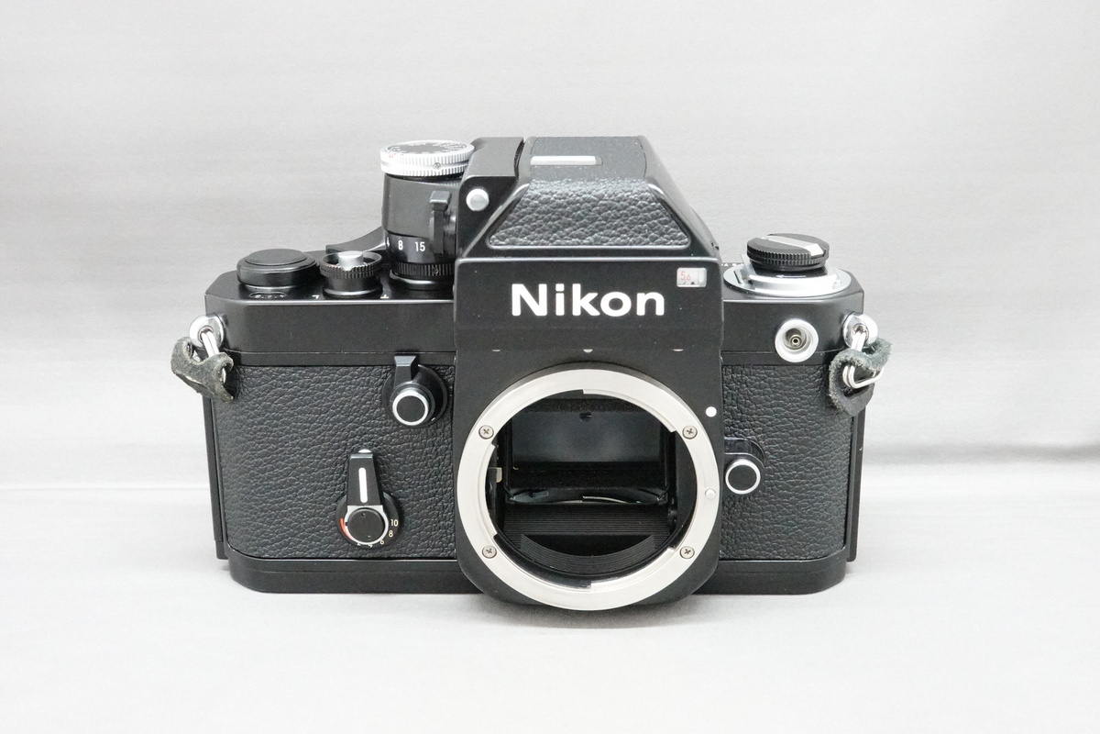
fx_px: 1467
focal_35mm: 48
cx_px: 550
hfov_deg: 41.1
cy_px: 367
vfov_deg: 28.1
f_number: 8
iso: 6400
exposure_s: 1/30
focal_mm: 17.88
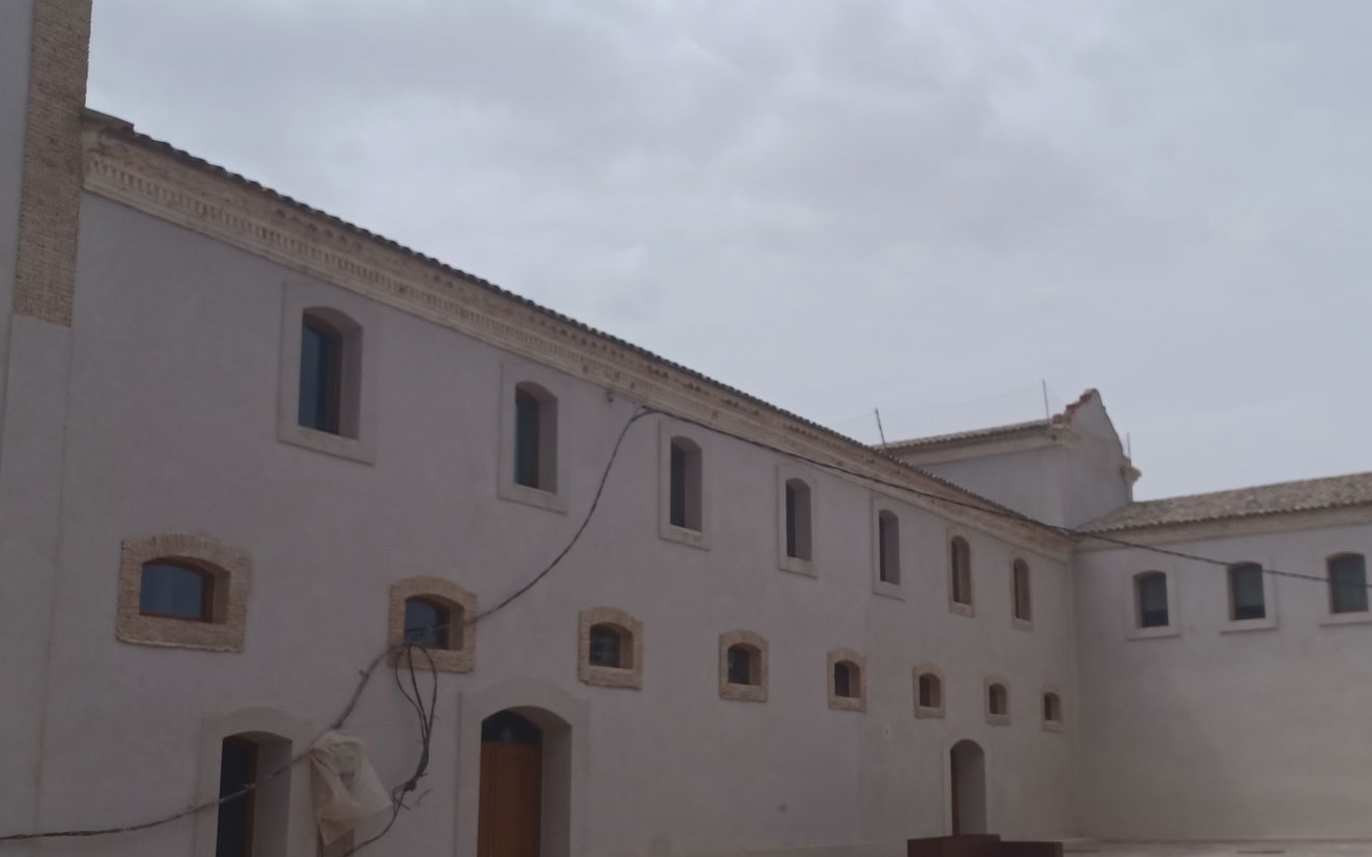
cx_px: 855
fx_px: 1458
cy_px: 544
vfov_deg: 32.6
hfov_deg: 49.9
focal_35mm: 39
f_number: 1.8
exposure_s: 1/973
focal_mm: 4.6
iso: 32
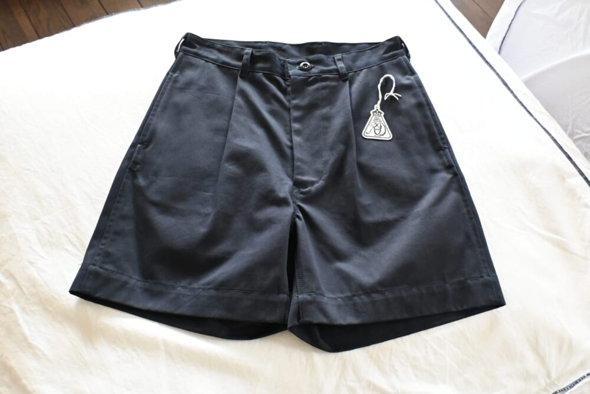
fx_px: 565
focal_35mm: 34
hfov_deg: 55.1
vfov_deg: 38.4
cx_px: 295
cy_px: 197
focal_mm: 23
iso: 3600
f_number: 4.2
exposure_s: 1/60
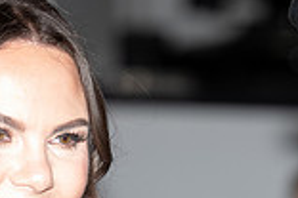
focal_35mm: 446
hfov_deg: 4.6
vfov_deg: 3.1
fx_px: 3692
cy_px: 269
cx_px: 92
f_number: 2.8
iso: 160
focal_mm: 120
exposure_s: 1/250
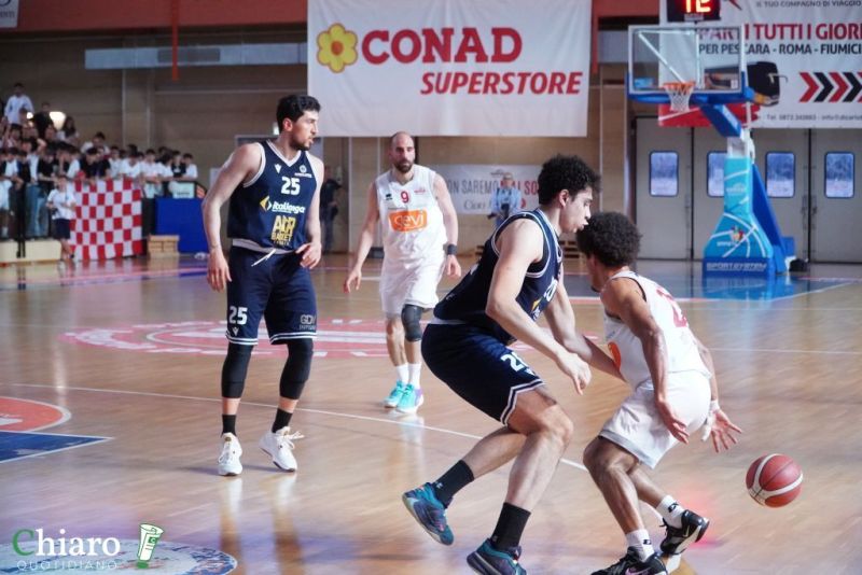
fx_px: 1868
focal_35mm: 78
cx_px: 431
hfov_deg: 26.0
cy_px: 288
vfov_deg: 17.5
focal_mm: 52
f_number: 4
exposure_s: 1/800
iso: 5000
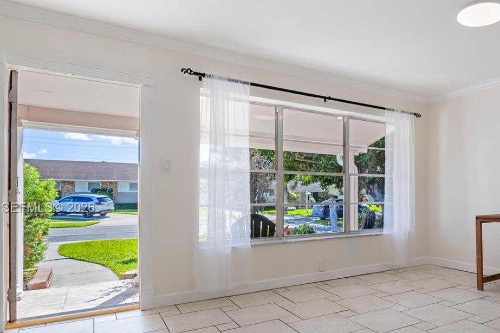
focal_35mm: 26
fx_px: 361
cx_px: 360
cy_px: 208
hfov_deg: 66.1
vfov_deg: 49.1
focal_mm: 10
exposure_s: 1/30
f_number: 6.3
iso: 100
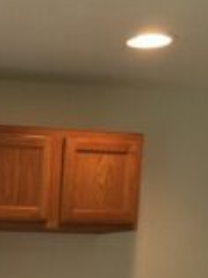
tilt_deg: -9.1
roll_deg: +0.0
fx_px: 787
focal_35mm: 98
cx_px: -120
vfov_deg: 17.7
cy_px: 434
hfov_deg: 14.0
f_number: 2.2
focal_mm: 4.15
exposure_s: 1/30
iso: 32
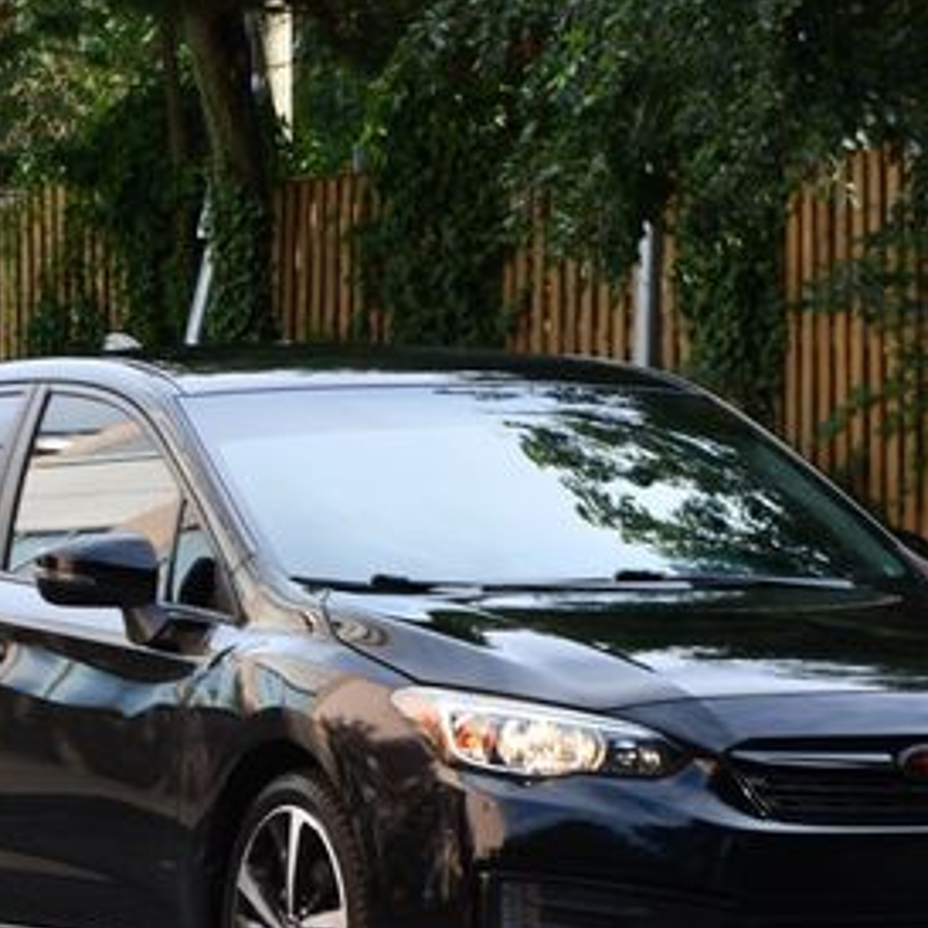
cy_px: 493
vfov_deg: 6.2
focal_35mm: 283
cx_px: 449
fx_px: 8583
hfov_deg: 6.2
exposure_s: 1/250
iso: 200
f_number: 5.6
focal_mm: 95
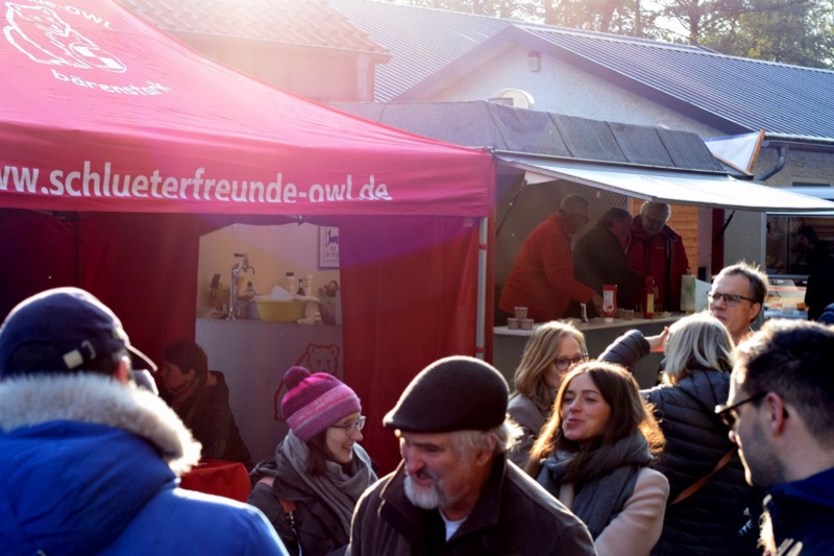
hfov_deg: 27.0
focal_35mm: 75
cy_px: 278
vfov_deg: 18.2
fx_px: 1737
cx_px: 417
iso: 400
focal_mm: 50
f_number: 7.1
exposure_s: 1/200
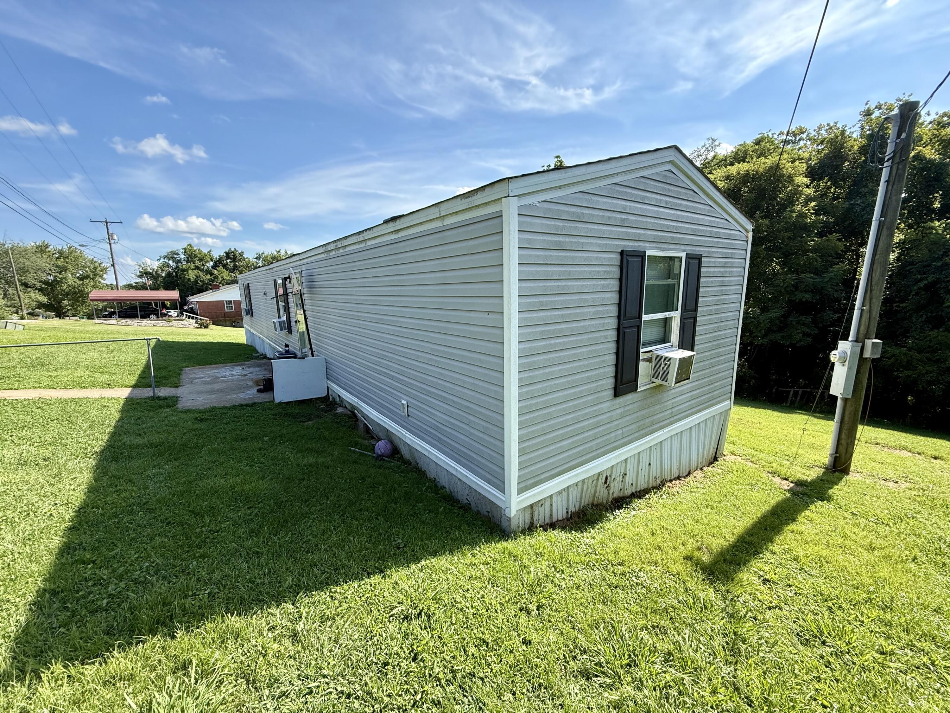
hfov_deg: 102.1
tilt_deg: -10.4
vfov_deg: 85.7
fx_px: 384
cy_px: 356
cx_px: 475
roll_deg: +1.8
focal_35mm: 14
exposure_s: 1/770
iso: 64
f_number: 2.2
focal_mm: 2.22
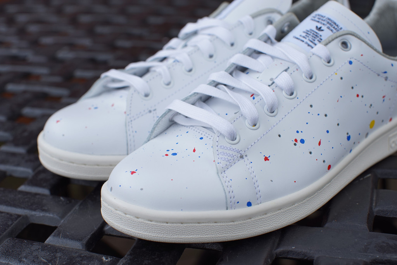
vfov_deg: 27.0
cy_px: 132
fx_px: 552
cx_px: 198
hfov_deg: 39.6
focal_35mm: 50
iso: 100
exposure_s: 1/80
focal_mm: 50
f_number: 7.1
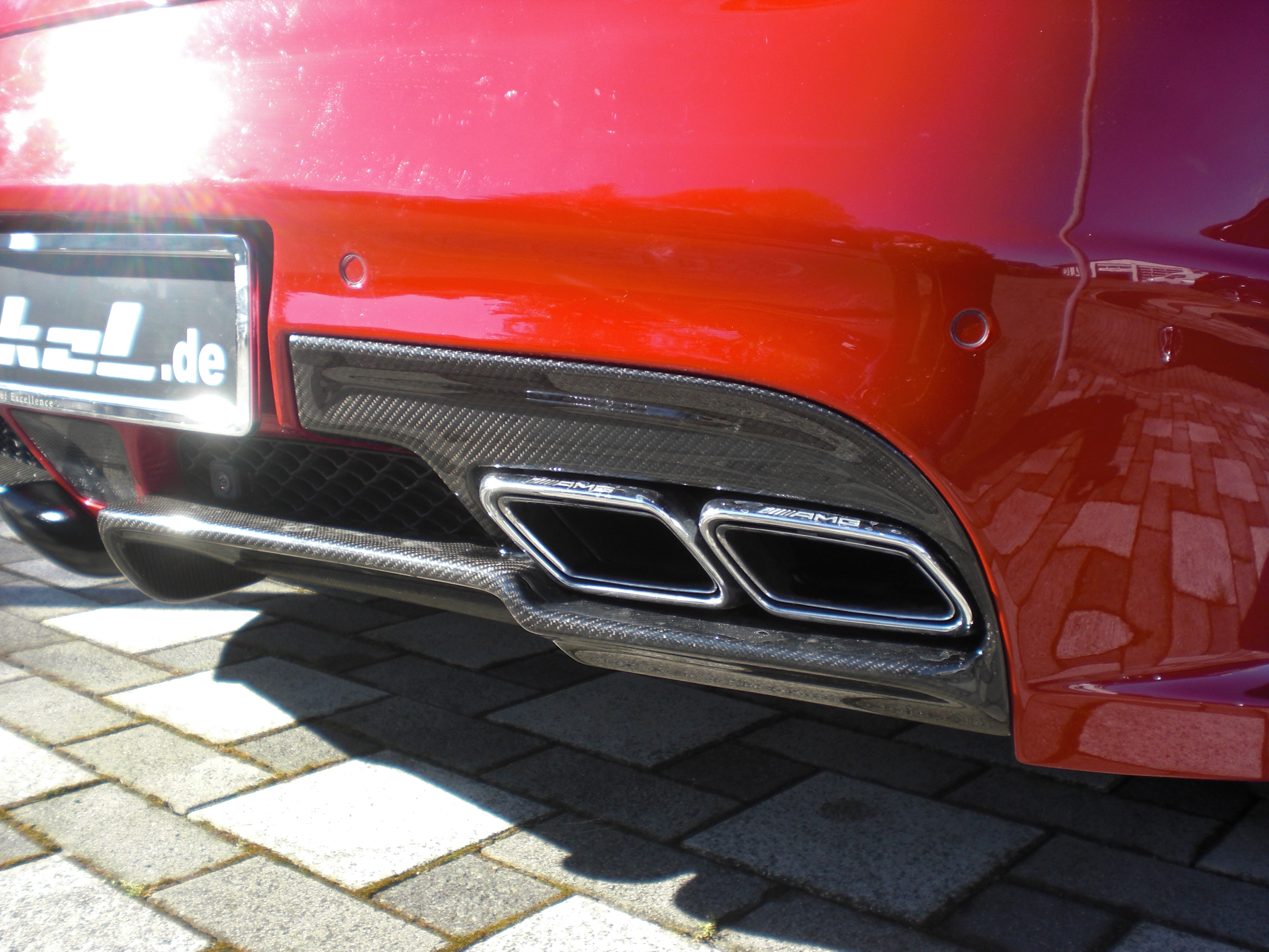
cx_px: 634
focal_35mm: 38
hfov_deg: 49.0
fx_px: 1393
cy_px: 476
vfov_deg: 37.7
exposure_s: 1/200
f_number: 3.1
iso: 64
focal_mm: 6.3
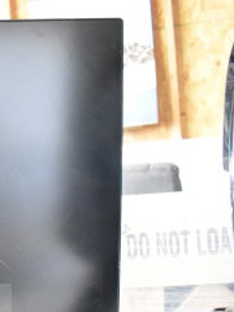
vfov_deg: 28.8
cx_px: -135
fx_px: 595
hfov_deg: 19.0
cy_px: 242
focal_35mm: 66
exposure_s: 1/30
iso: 6400
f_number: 3.5
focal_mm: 18
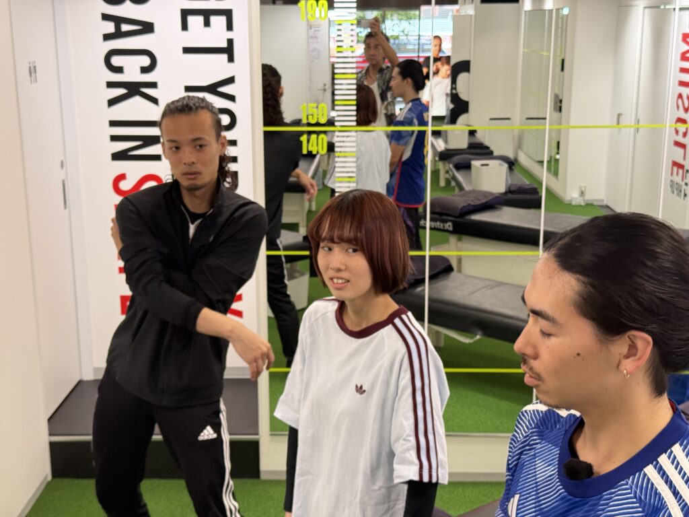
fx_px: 955
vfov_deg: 30.3
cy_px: 258
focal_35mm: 48
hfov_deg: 39.7
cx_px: 344
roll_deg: -0.5
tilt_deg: -12.6
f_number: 1.78
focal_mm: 6.76
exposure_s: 1/100
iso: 125
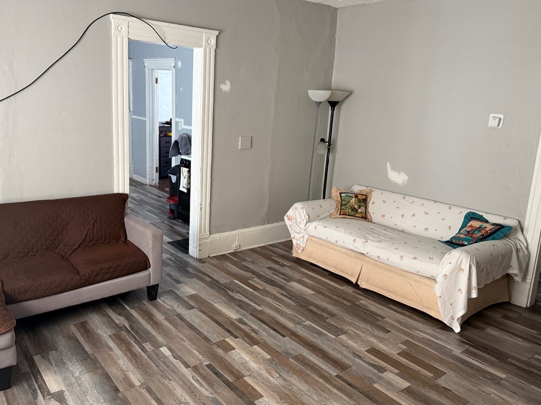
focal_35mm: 28
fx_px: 437
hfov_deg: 63.2
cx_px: 236
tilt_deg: -11.6
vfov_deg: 49.7
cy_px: 186
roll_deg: -2.2
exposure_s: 1/60
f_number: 1.78
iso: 320
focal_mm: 6.76
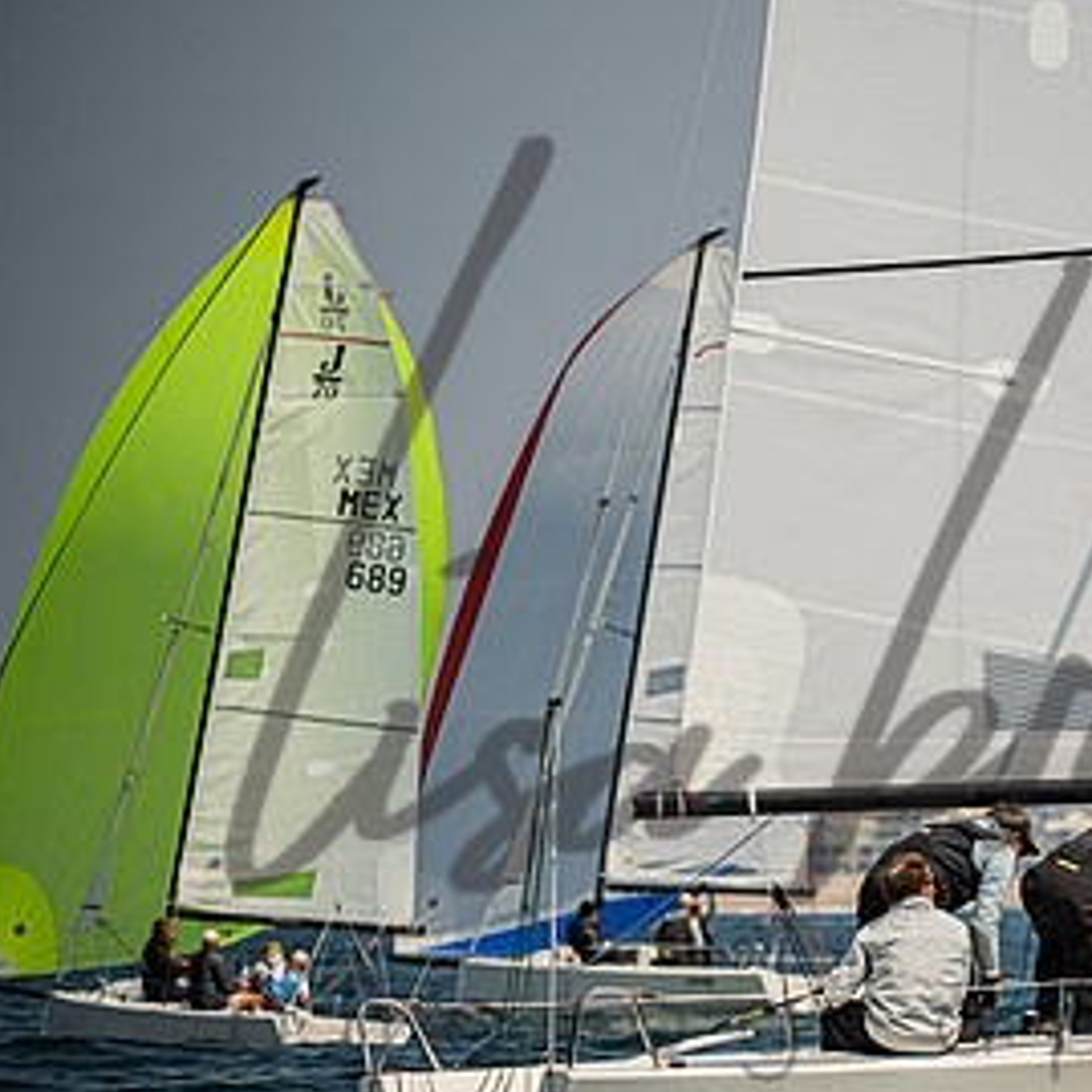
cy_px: 818
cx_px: 1284
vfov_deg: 4.0
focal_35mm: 436
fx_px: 15561
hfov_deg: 4.0
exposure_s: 1/4000
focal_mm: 210
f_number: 5
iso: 220
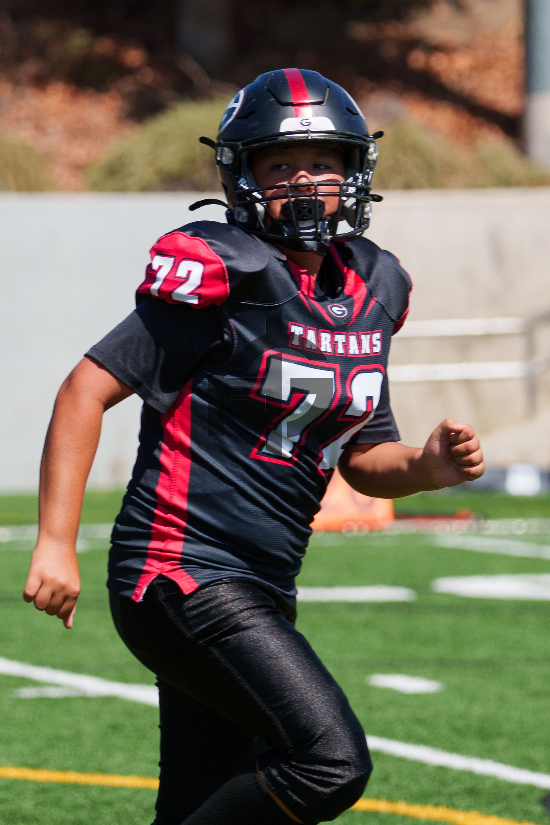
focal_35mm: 436
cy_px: 307
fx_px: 9989
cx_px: 200
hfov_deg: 3.2
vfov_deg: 4.7
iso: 400
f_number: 5.6
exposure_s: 1/2000
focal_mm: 228.7
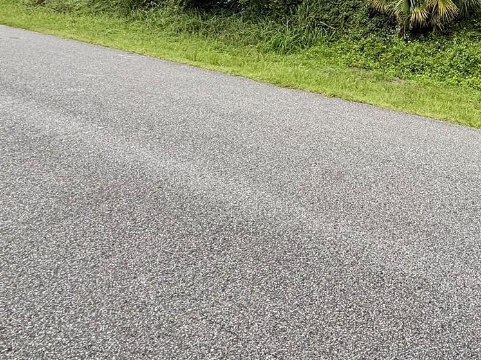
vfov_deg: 41.2
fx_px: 417
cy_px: 6
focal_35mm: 30
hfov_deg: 53.0
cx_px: 428
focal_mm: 2.22
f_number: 2.2
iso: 50
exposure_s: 1/206
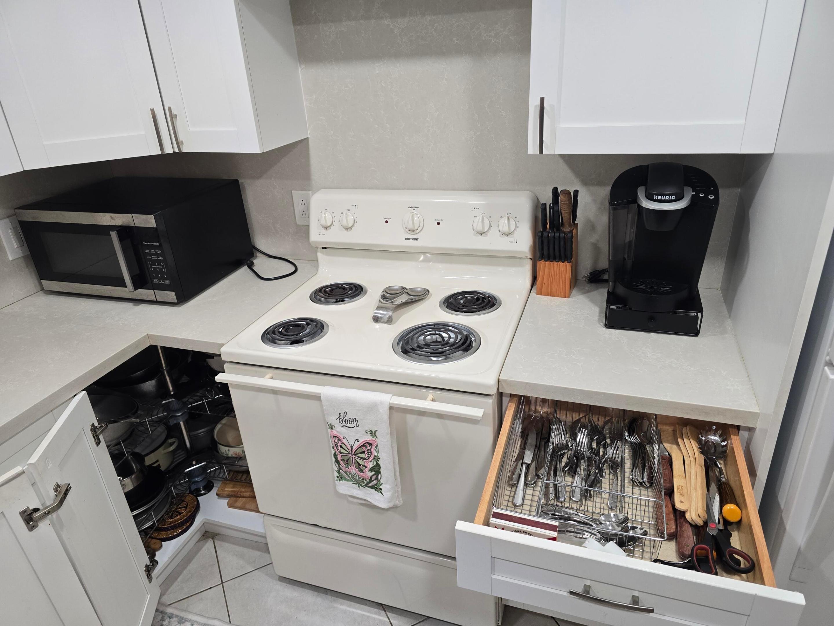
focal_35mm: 23
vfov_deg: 58.9
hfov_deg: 73.9
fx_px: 554
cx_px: 417
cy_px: 313
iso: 160
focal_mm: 6.3
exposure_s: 1/120
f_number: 1.7
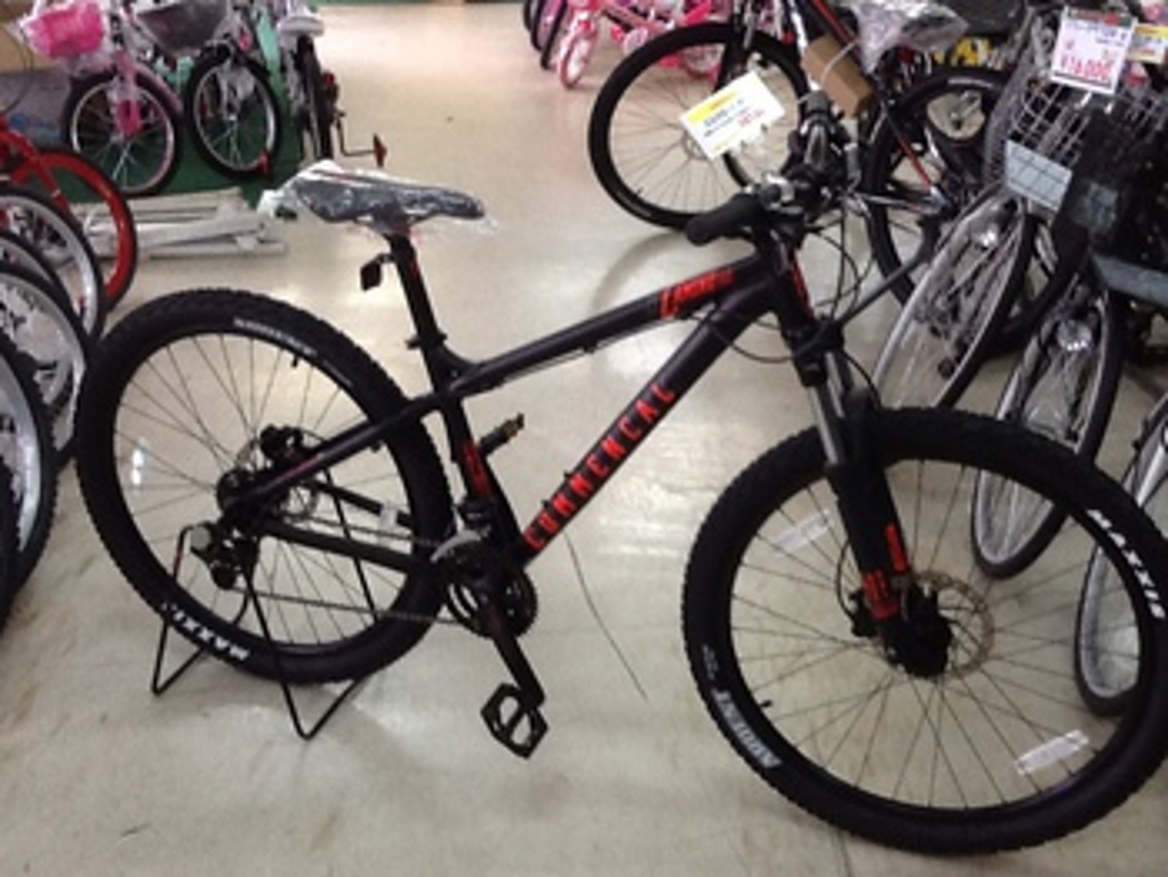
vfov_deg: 32.9
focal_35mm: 44
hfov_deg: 42.9
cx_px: 584
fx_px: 1486
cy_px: 438
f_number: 2.4
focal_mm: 2.03
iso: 80
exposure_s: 1/30
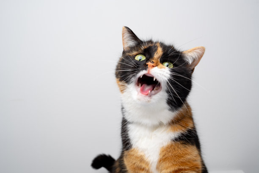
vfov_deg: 28.1
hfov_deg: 41.1
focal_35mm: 48
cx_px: 130
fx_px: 345
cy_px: 86
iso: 160
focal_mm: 48
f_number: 11
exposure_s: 1/200
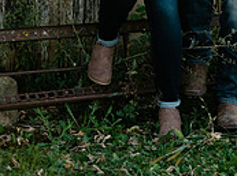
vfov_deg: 6.8
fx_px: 1455
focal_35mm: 213
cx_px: 178
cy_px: -127
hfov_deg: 9.3
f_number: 3.2
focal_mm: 85
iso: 200
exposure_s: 1/640
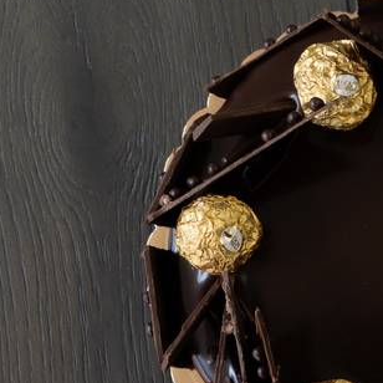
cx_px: 418
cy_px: 256
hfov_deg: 19.8
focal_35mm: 84
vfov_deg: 20.6
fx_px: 1051
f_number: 8
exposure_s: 1/30
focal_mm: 26
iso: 320
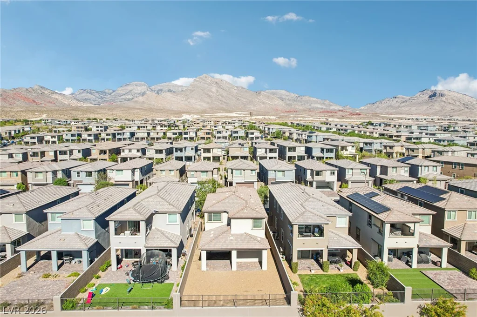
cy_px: 158
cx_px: 238
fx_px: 291
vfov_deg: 57.2
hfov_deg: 78.6
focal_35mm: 22
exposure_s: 1/1600
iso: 110
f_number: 2.8
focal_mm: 8.4
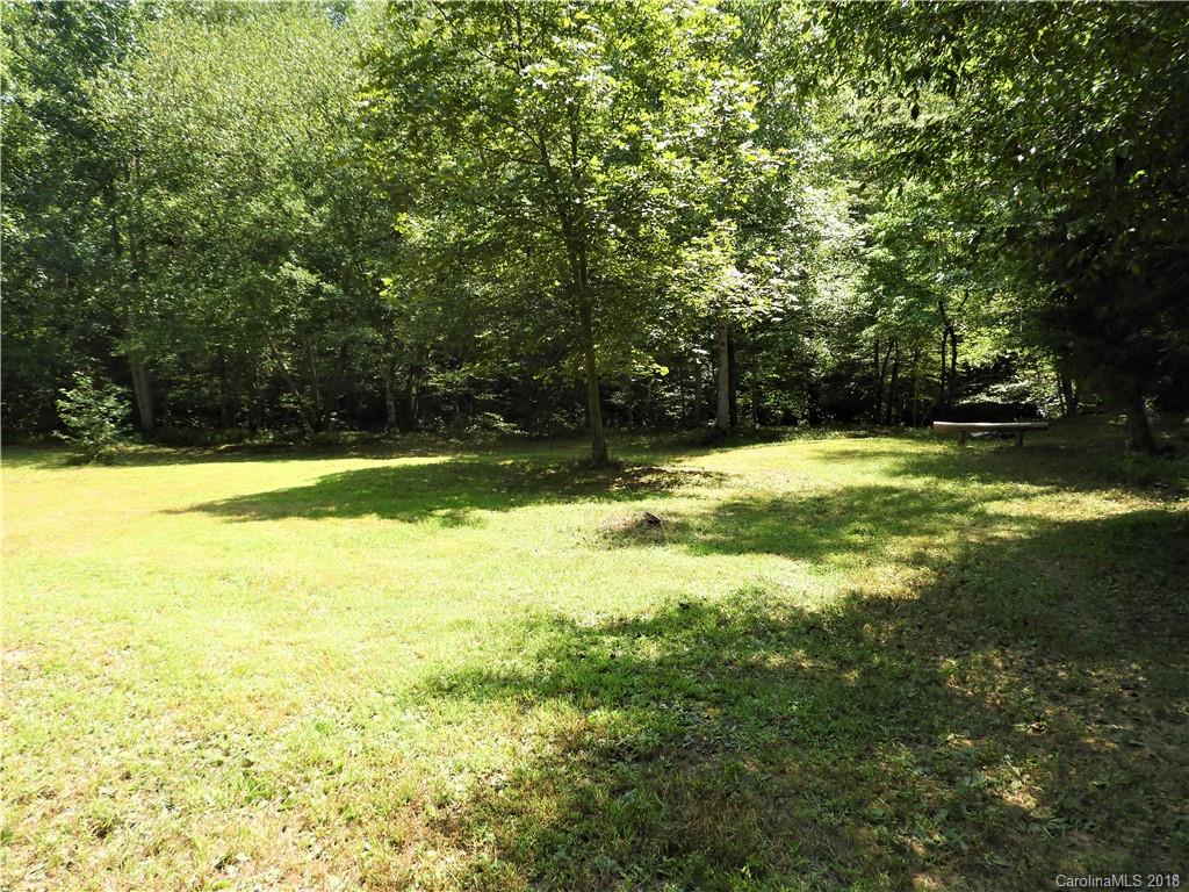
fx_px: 824
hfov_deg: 71.6
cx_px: 594
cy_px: 446
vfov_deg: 56.8
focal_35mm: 24
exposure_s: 1/320
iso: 100
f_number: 3.3
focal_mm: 4.3
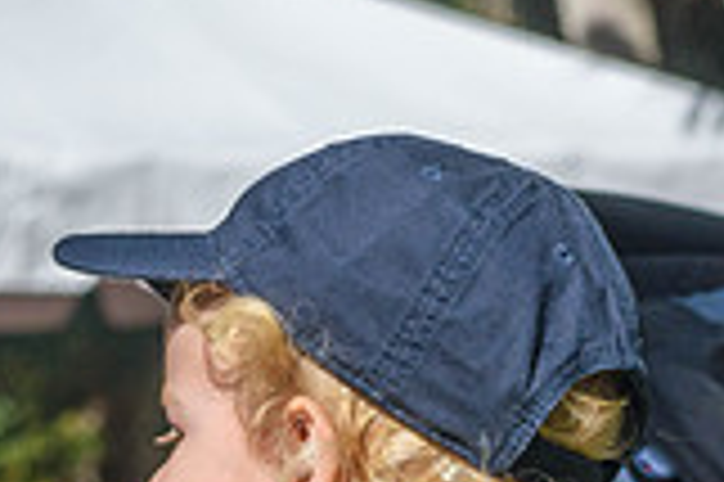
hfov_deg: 4.9
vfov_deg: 3.2
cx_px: -162
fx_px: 8478
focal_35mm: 422
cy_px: 628
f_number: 8
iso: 200
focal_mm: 78
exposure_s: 1/1000
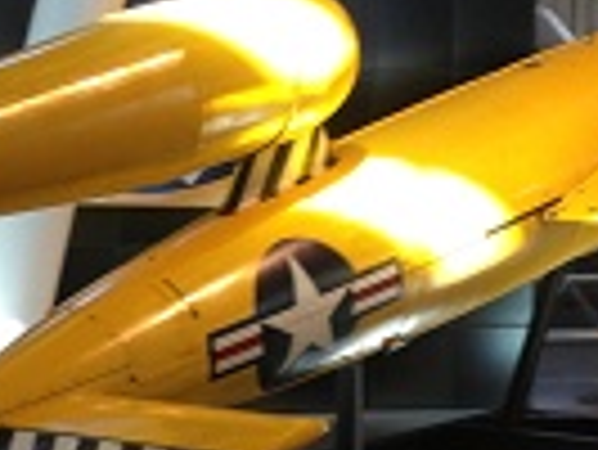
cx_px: 238
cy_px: 286
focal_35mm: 118
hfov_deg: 16.7
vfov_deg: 12.6
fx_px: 2040
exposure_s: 1/20
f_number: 2.4
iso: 80
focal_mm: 4.28
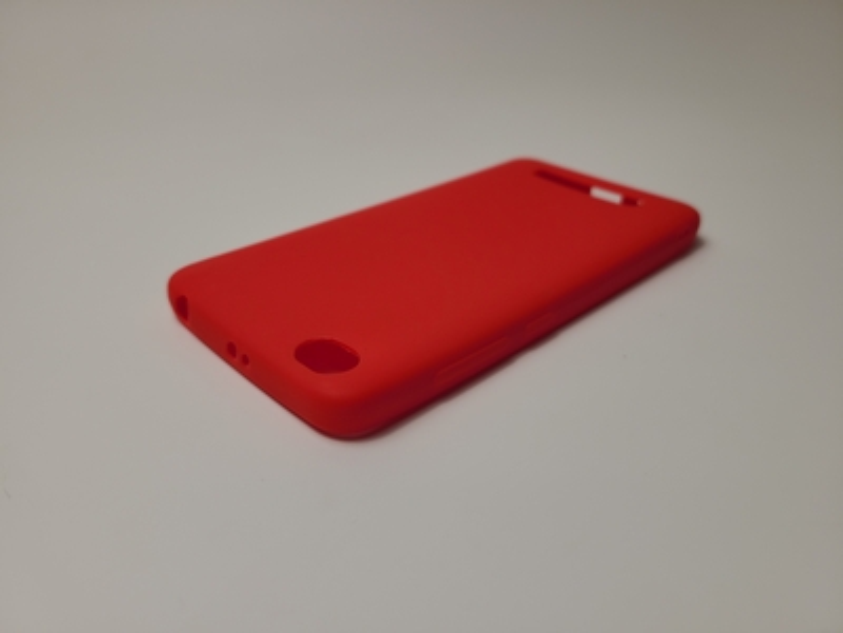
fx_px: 633
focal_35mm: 26
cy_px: 316
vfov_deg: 53.1
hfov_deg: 67.3
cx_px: 422
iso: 40
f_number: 1.8
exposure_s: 1/114
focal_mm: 5.4
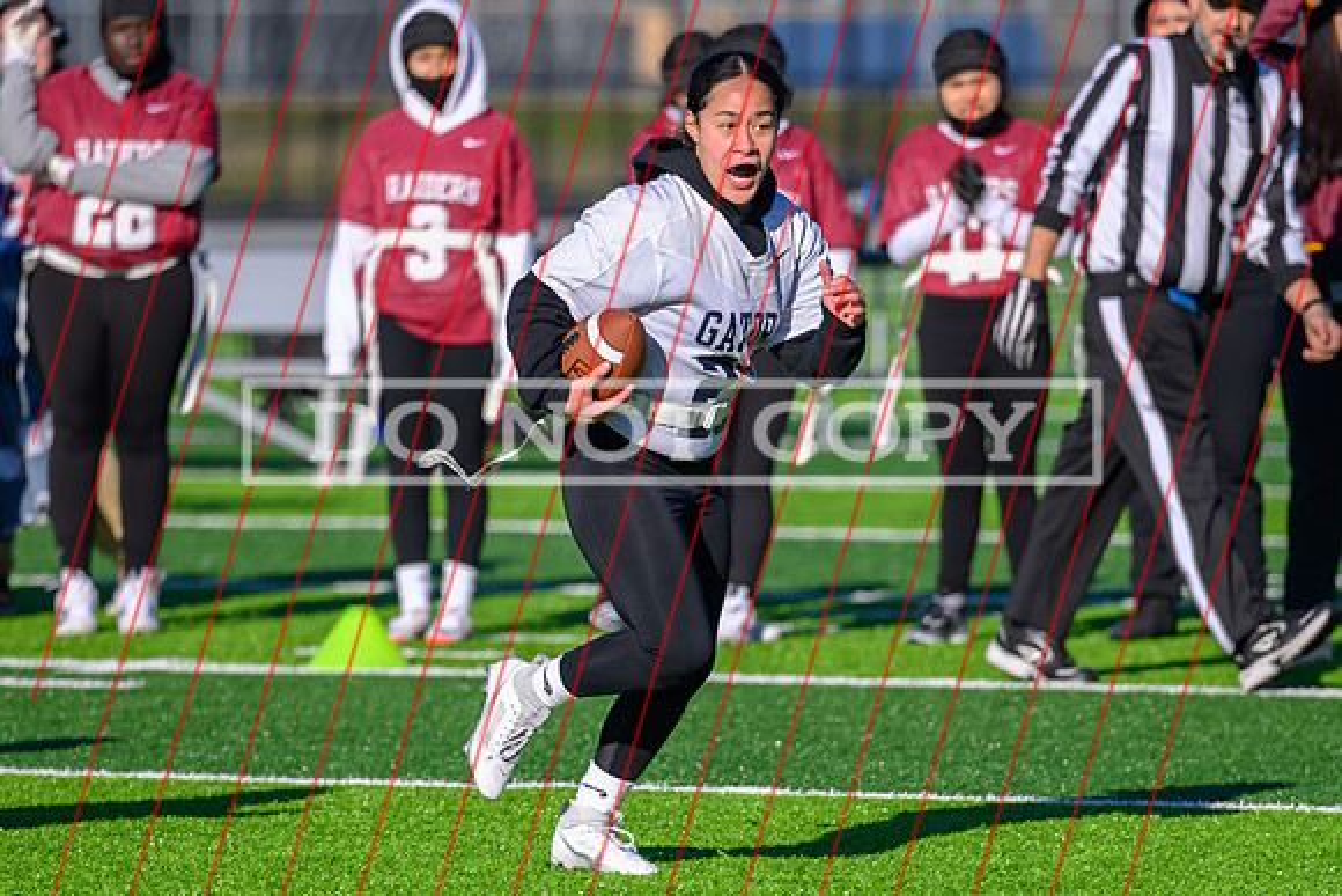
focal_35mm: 367
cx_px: 601
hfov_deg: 5.6
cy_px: 698
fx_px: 13676
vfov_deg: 3.7
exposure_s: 1/1600
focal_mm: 200
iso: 110
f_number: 3.2
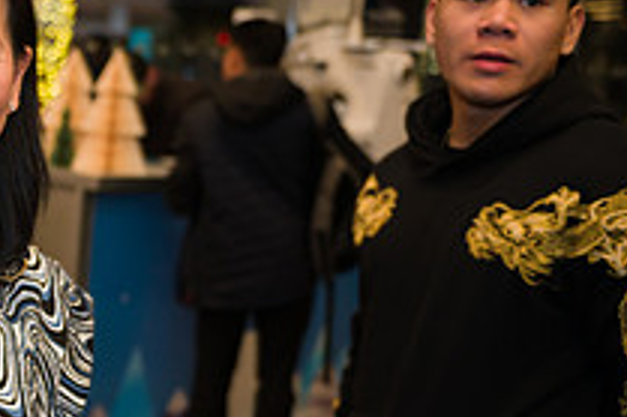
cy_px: 348
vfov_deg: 15.2
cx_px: -192
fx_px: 1549
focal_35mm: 89
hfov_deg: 20.8
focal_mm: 32
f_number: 3.2
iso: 400
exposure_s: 1/200
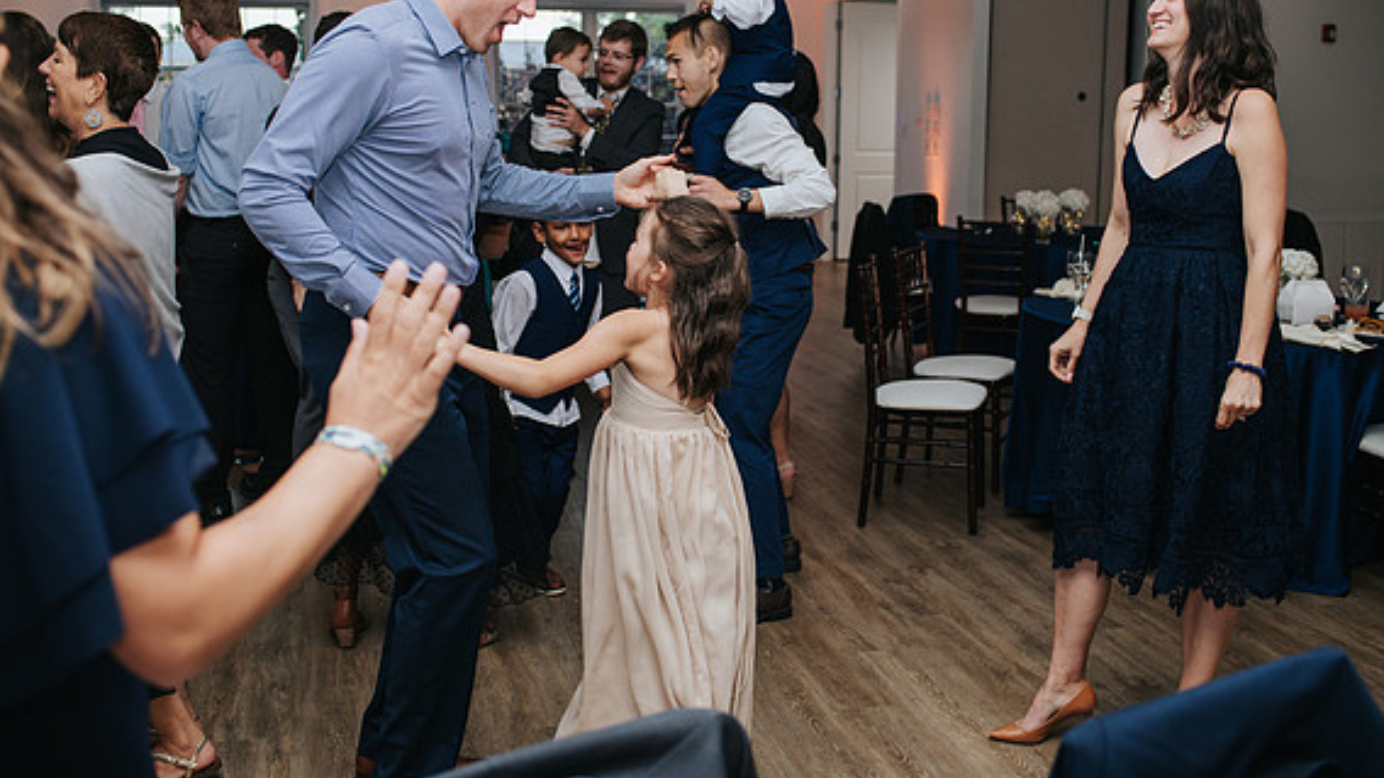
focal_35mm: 39
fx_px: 1431
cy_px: 295
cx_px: 682
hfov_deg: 51.6
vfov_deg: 30.3
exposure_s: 1/200
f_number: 3.2
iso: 800
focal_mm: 35
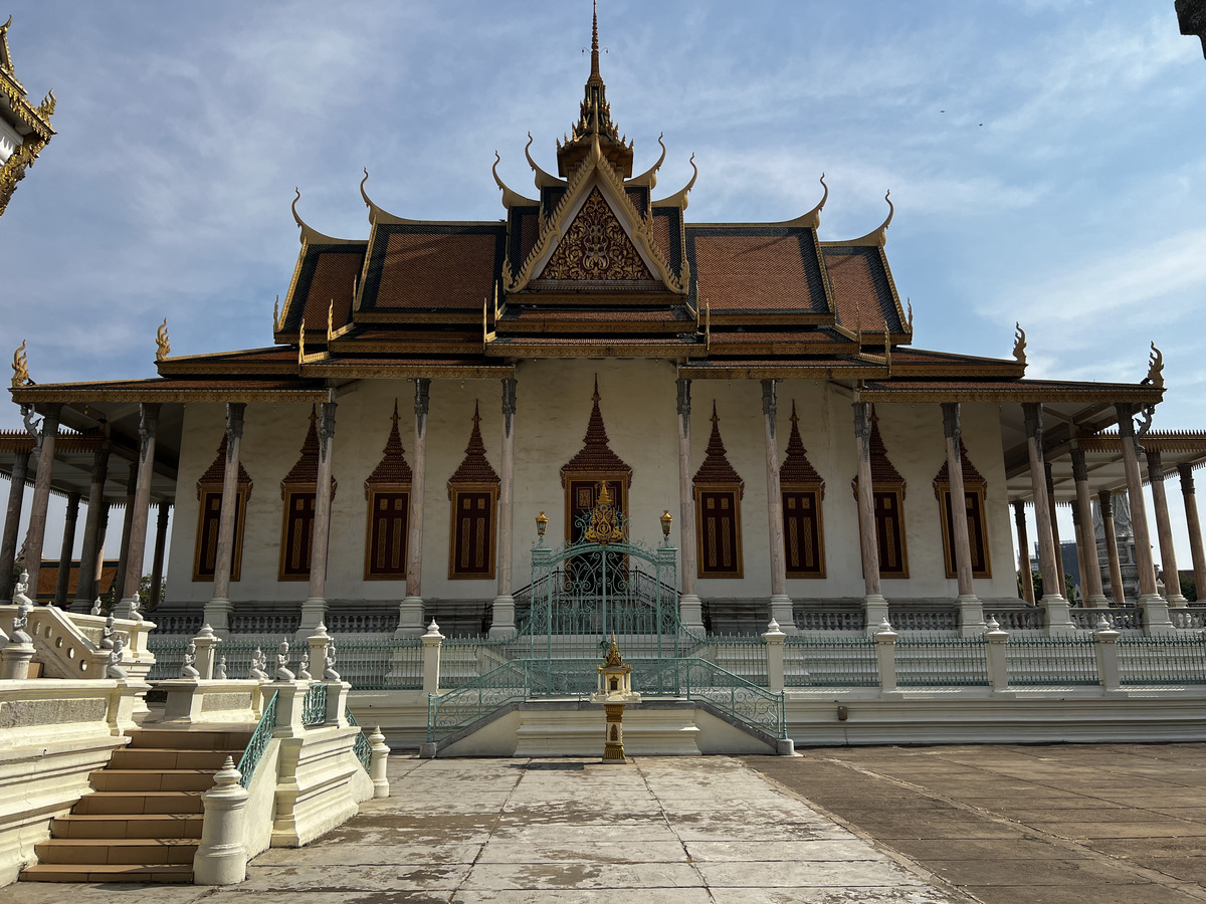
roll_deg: +0.4
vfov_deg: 53.1
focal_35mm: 26
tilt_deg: +12.9
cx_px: 603
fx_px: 906
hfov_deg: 67.3
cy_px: 452
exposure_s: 1/5319
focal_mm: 5.7
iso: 50
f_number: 1.5
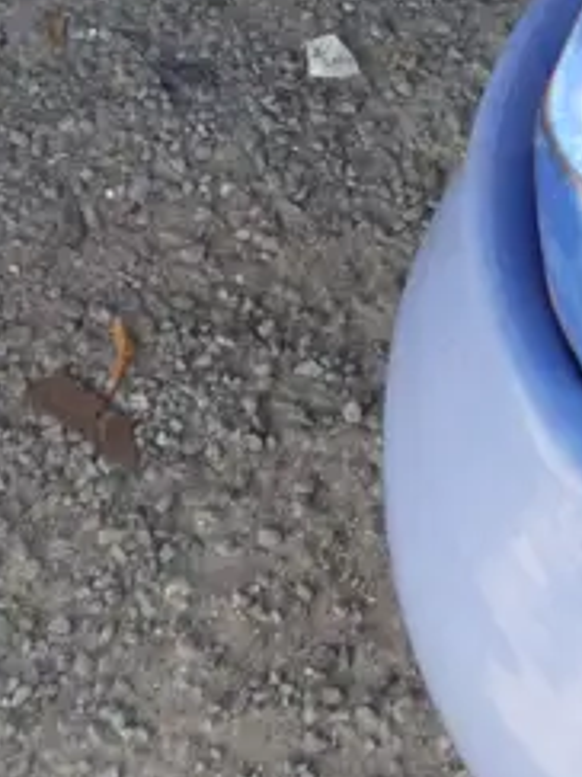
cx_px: 955
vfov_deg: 13.4
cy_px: -544
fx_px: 3029
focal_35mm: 135
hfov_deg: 10.5
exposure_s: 1/125
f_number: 4
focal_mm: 16
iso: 200
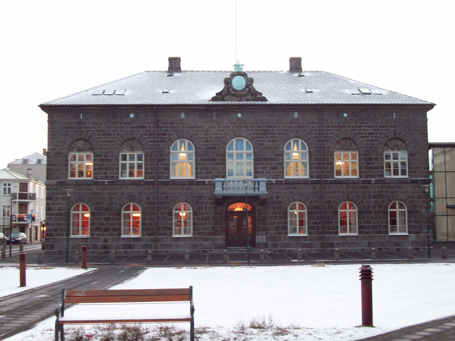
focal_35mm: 46
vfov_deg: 31.5
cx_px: 228
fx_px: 605
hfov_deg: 41.2
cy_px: 170
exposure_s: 1/22.9
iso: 160
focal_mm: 7.6
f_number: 3.1
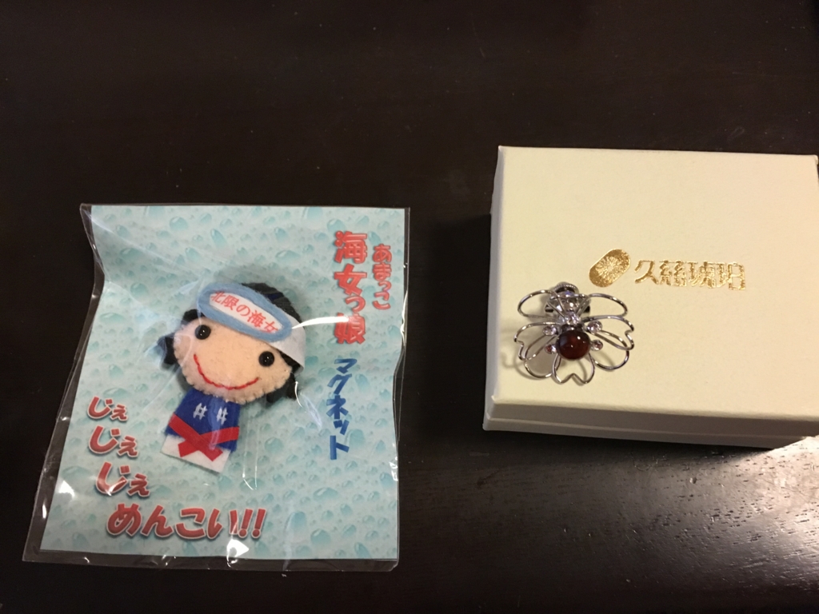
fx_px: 686
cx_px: 410
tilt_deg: -70.8
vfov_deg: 48.2
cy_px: 307
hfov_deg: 61.7
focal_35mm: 29
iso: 200
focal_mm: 4.15
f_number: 2.2
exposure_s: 1/30
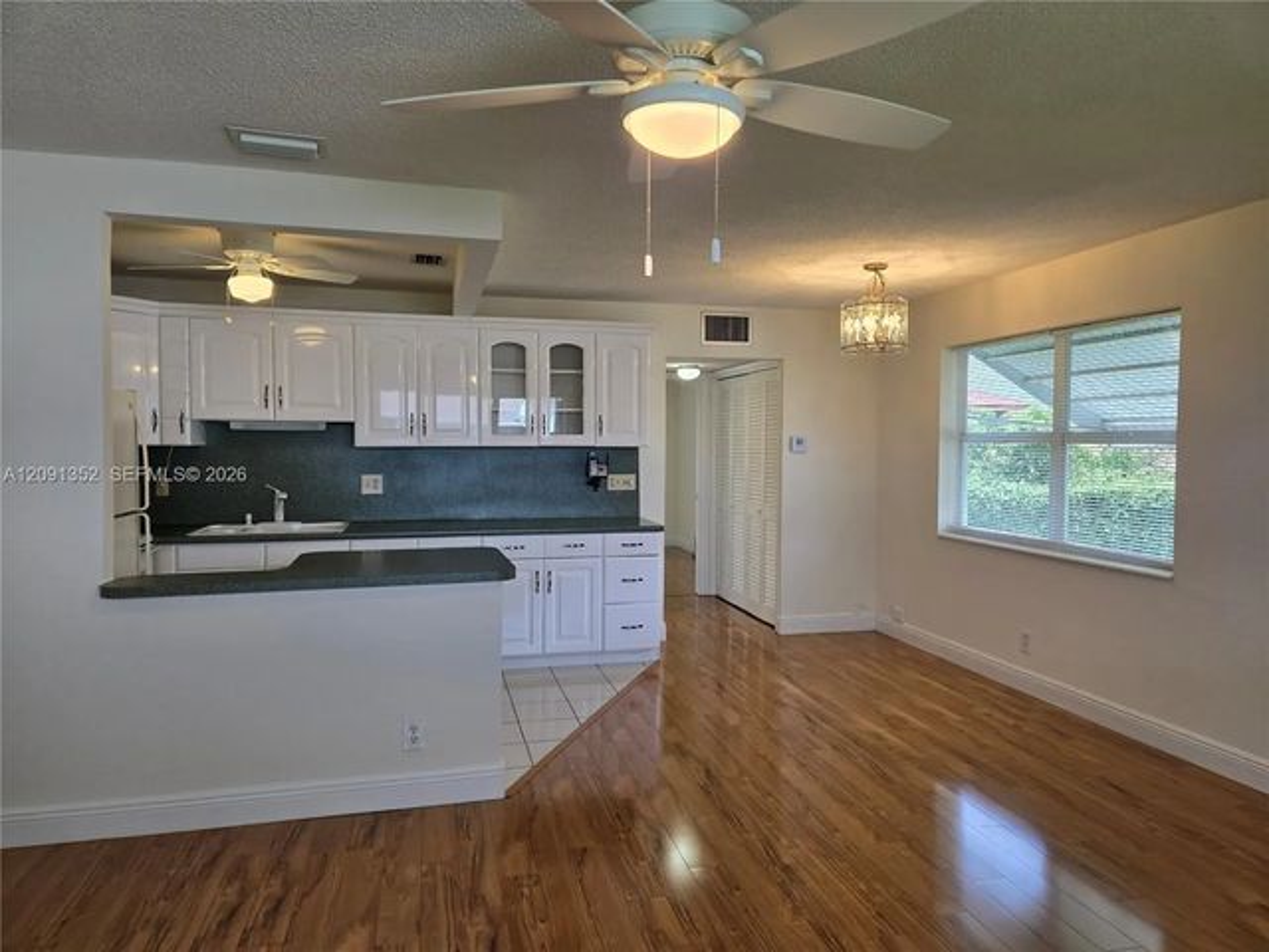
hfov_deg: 73.9
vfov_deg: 58.9
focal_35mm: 23
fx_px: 843
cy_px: 476
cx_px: 634
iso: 50
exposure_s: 1/120
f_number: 1.8
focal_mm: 5.4
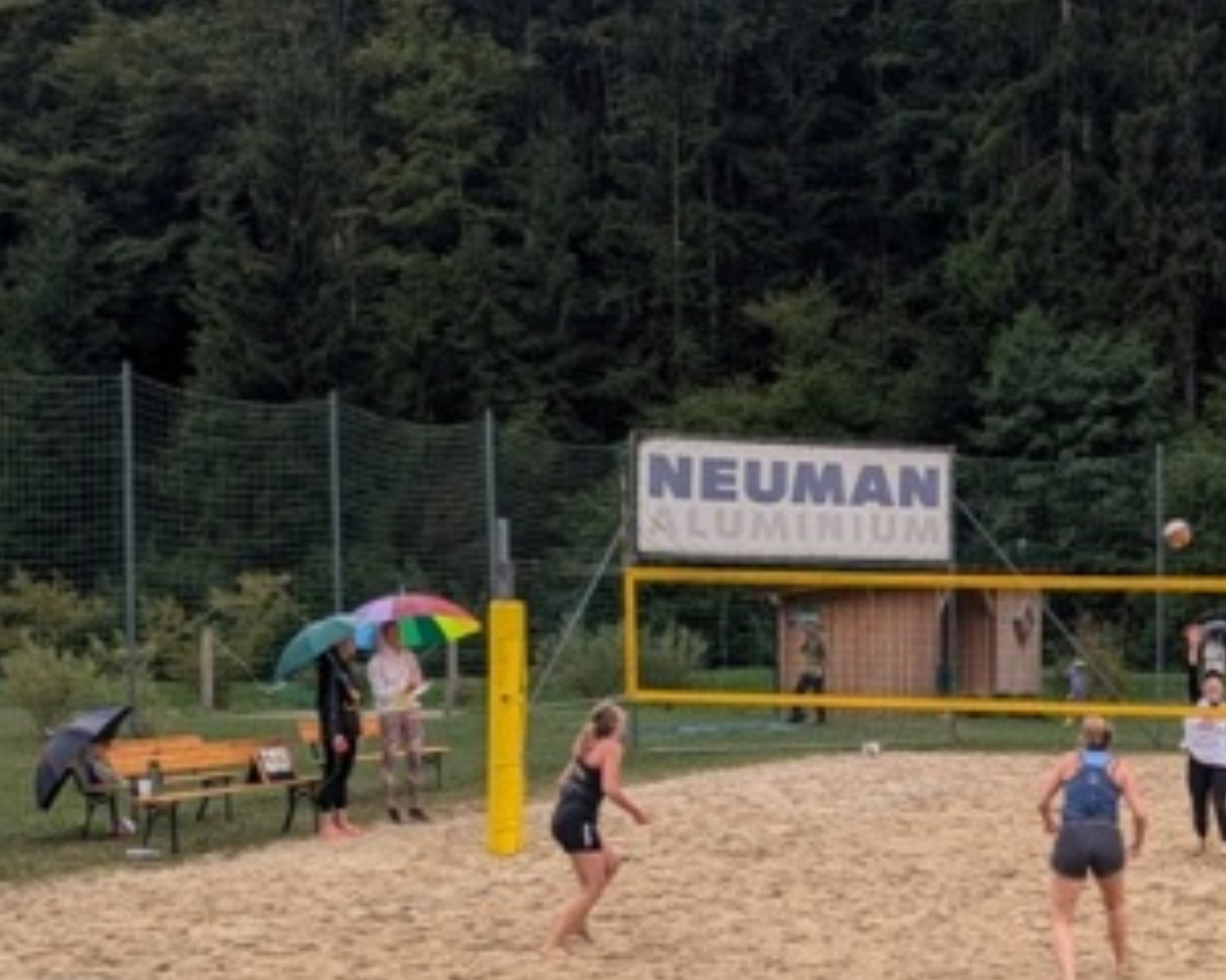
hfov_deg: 28.0
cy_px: 649
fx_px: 2359
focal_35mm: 65
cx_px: 1116
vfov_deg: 23.4
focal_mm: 5.43
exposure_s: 1/461
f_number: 1.89
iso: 48
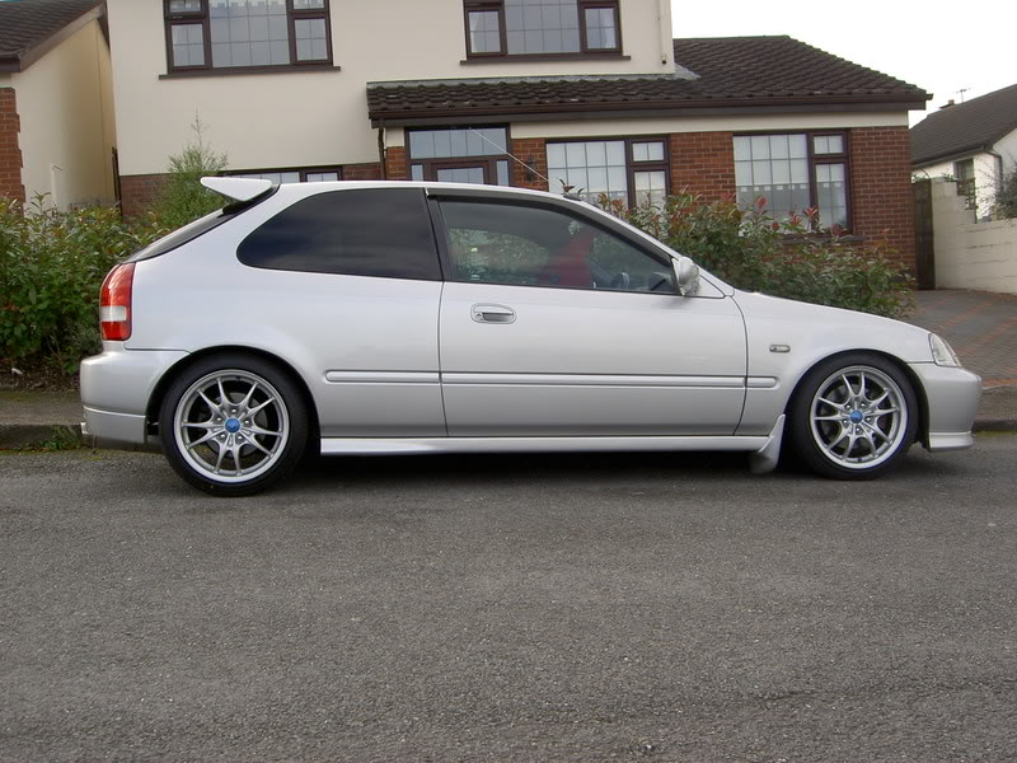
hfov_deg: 54.0
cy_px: 382
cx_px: 508
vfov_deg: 41.8
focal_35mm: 34
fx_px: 999
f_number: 4.7
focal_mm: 5.6
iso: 50
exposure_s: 1/125
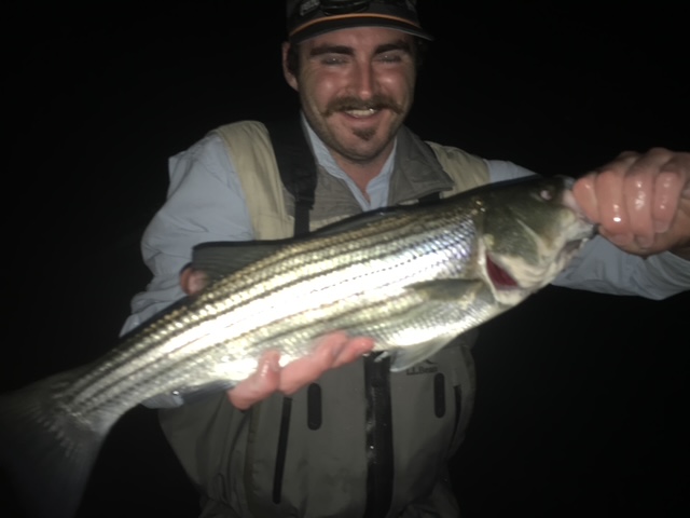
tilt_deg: -9.9
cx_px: 345
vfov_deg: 48.2
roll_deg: +5.0
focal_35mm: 29
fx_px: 578
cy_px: 259
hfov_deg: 61.7
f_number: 2.2
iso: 64
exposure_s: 1/16
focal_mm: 4.15
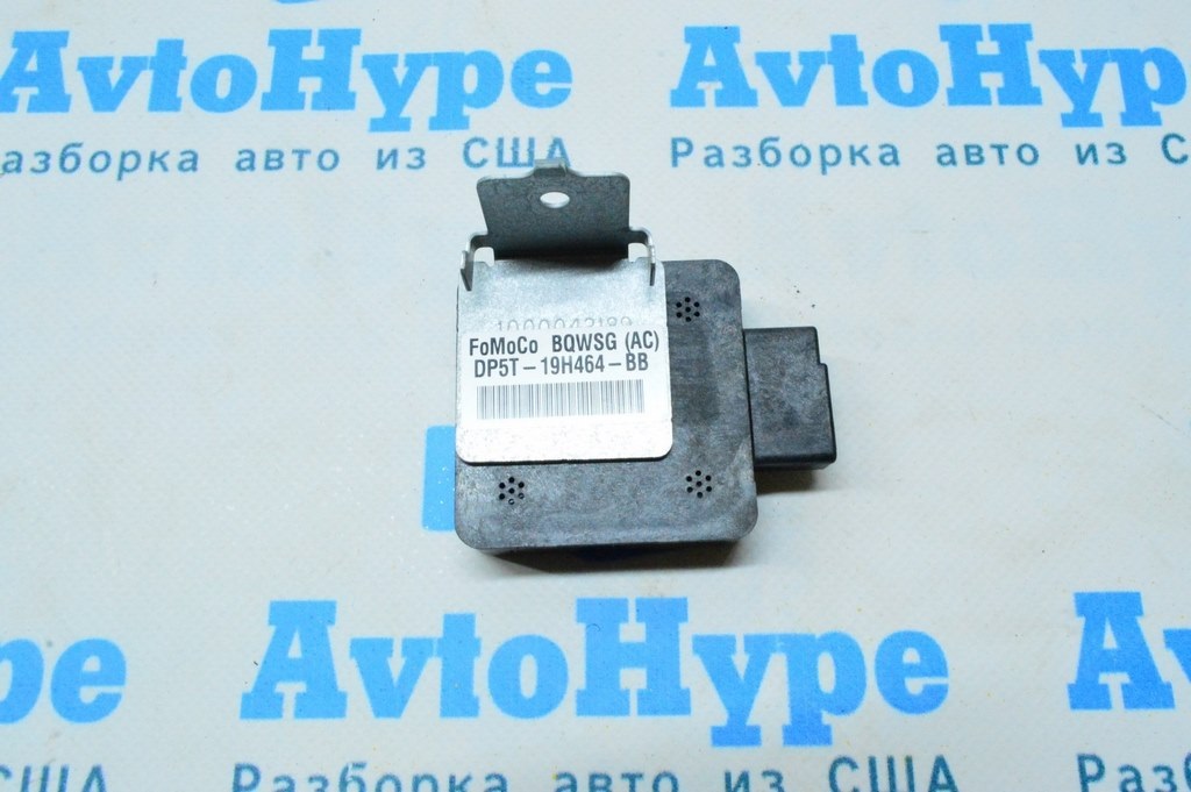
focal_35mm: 27
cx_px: 596
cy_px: 396
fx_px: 893
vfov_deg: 47.9
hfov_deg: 67.4
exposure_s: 1/30
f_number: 22
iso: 6400
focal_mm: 18
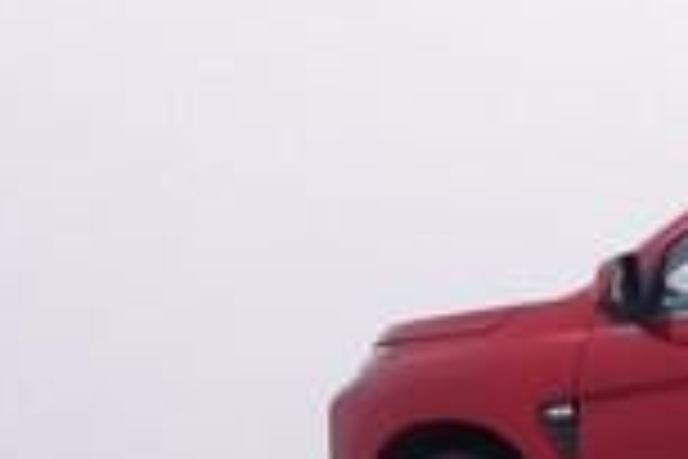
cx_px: 965
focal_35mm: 81
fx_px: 1544
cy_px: 448
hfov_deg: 21.8
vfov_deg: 16.6
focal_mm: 15
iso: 200
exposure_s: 1/80
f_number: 5
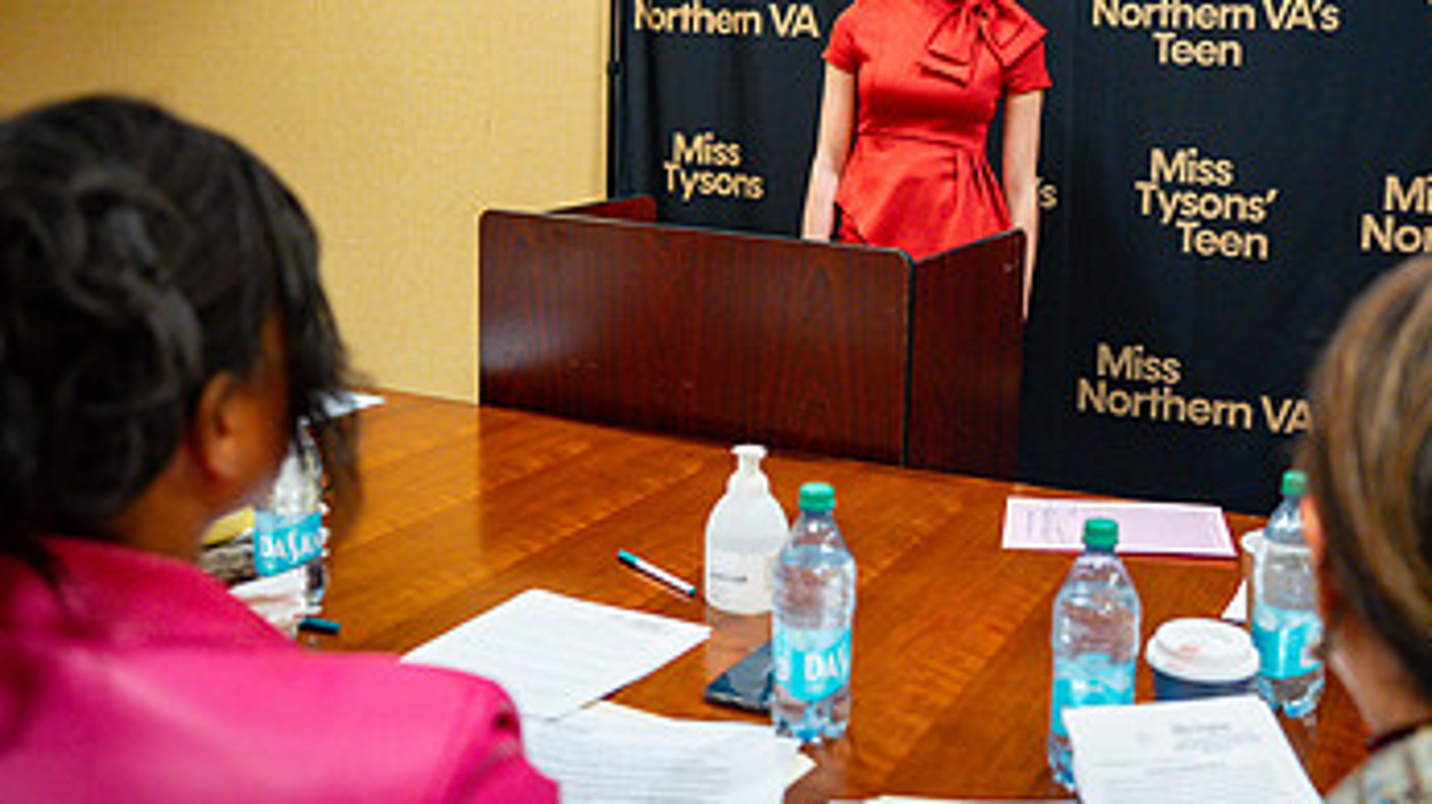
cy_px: 229
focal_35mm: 42
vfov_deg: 28.0
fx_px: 1594
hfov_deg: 47.9
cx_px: 904
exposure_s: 1/125
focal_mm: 24
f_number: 2.8
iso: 1600
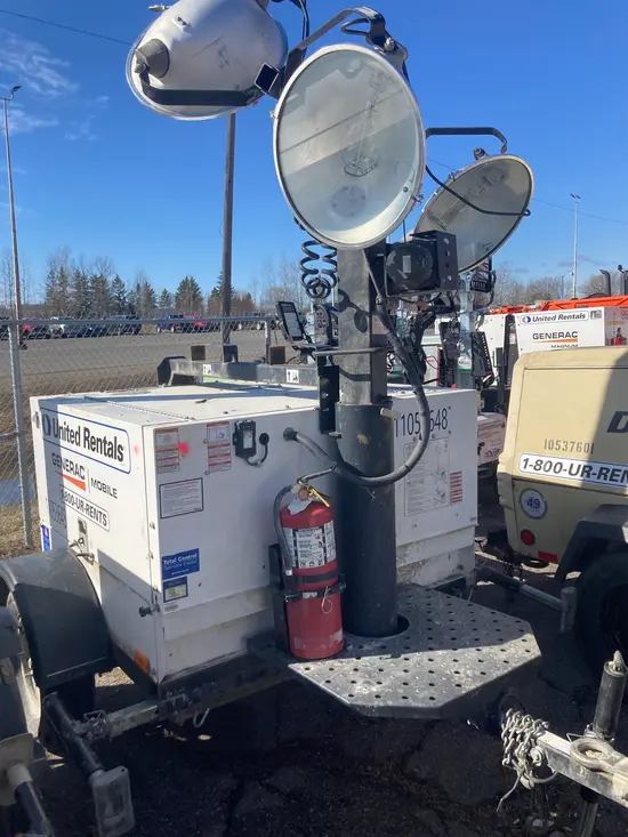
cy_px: 418
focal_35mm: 28
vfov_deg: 63.4
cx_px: 314
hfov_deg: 49.8
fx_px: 677
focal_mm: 3.99
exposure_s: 1/1845
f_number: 1.8
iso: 20
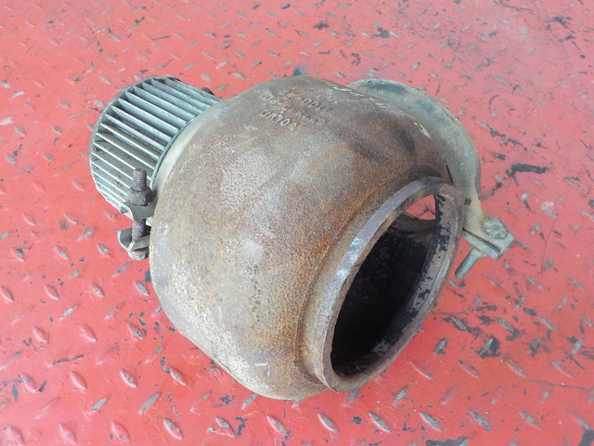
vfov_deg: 46.8
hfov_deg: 60.0
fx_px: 515
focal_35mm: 30
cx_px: 297
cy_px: 223
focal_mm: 4.1
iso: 320
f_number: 3.3
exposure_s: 1/30
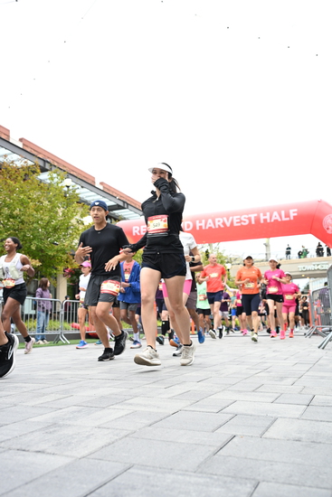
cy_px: 248
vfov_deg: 60.3
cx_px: 166
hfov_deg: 42.3
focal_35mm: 31
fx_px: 429
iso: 2000
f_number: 4
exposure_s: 1/640
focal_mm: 31
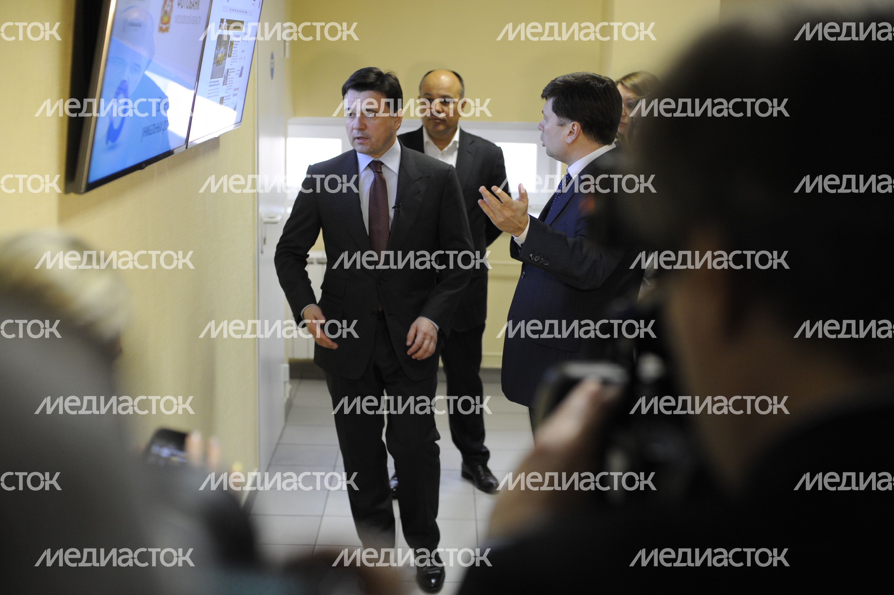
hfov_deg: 39.6
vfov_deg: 27.0
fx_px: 1241
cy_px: 298
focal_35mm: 50
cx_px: 447
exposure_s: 1/200
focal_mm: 50
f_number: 2.8
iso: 1600
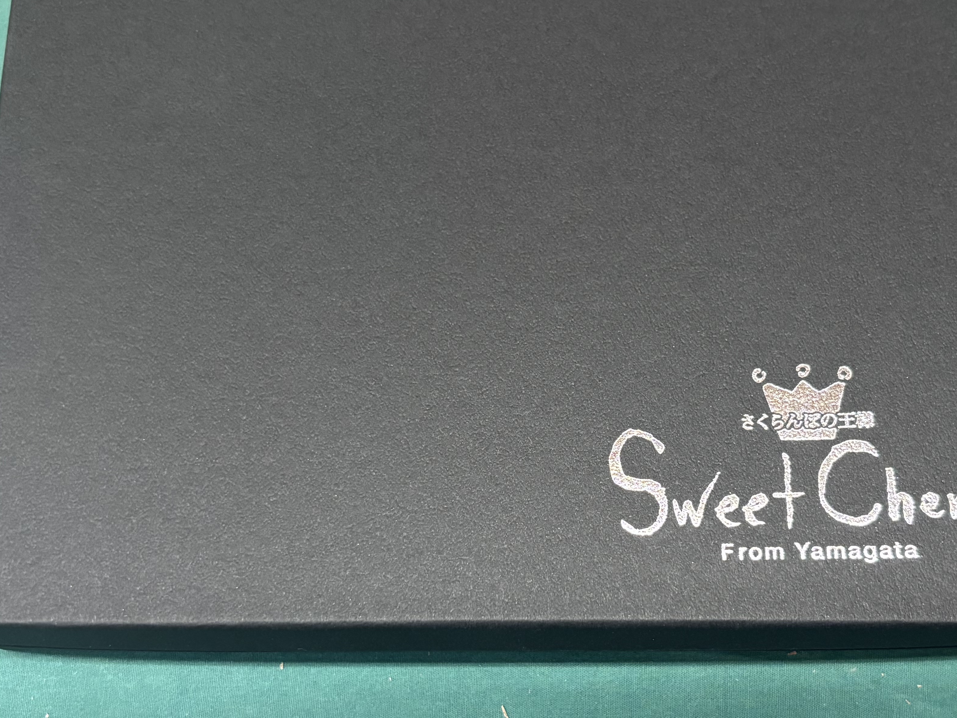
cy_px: 446
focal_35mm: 47
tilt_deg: -75.1
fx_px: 1299
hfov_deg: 40.3
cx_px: 566
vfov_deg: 30.8
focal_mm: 5.96
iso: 320
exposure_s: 1/60
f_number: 1.6
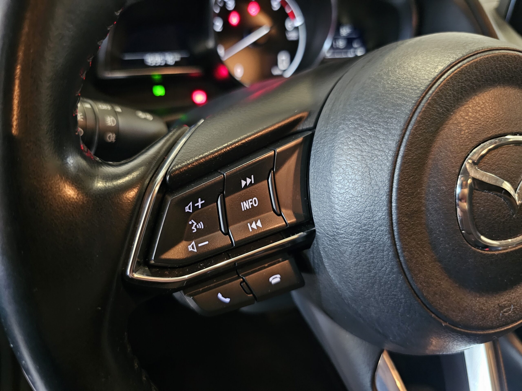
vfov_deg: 58.9
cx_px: 261
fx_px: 347
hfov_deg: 73.9
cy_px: 196
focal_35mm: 23
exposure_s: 1/24
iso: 1000
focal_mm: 6.3
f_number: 1.7
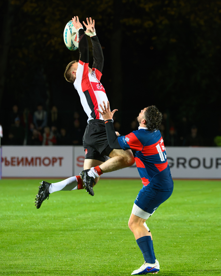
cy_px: 118
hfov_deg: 5.1
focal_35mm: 304
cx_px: 153
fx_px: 2488
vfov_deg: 6.4
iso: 6400
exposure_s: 1/1600
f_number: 4.5
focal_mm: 185
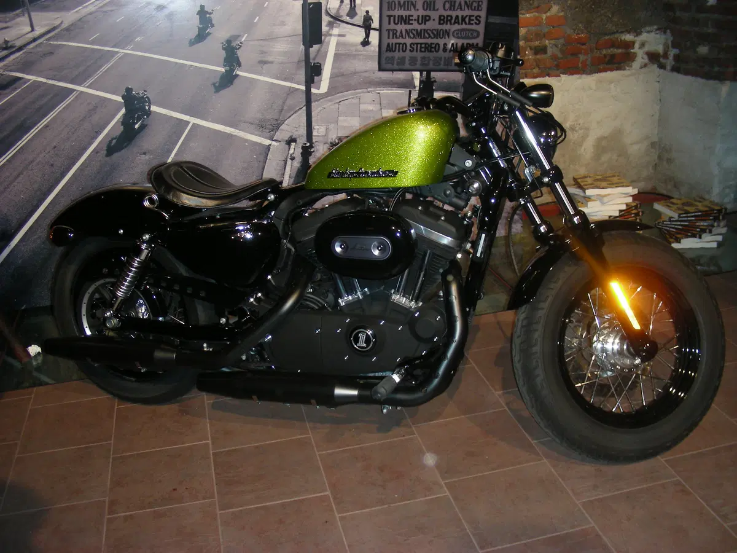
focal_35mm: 38
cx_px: 368
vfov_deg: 37.7
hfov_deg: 49.0
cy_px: 276
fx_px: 809
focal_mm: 6.3
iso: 124
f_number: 3.5
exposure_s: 1/60
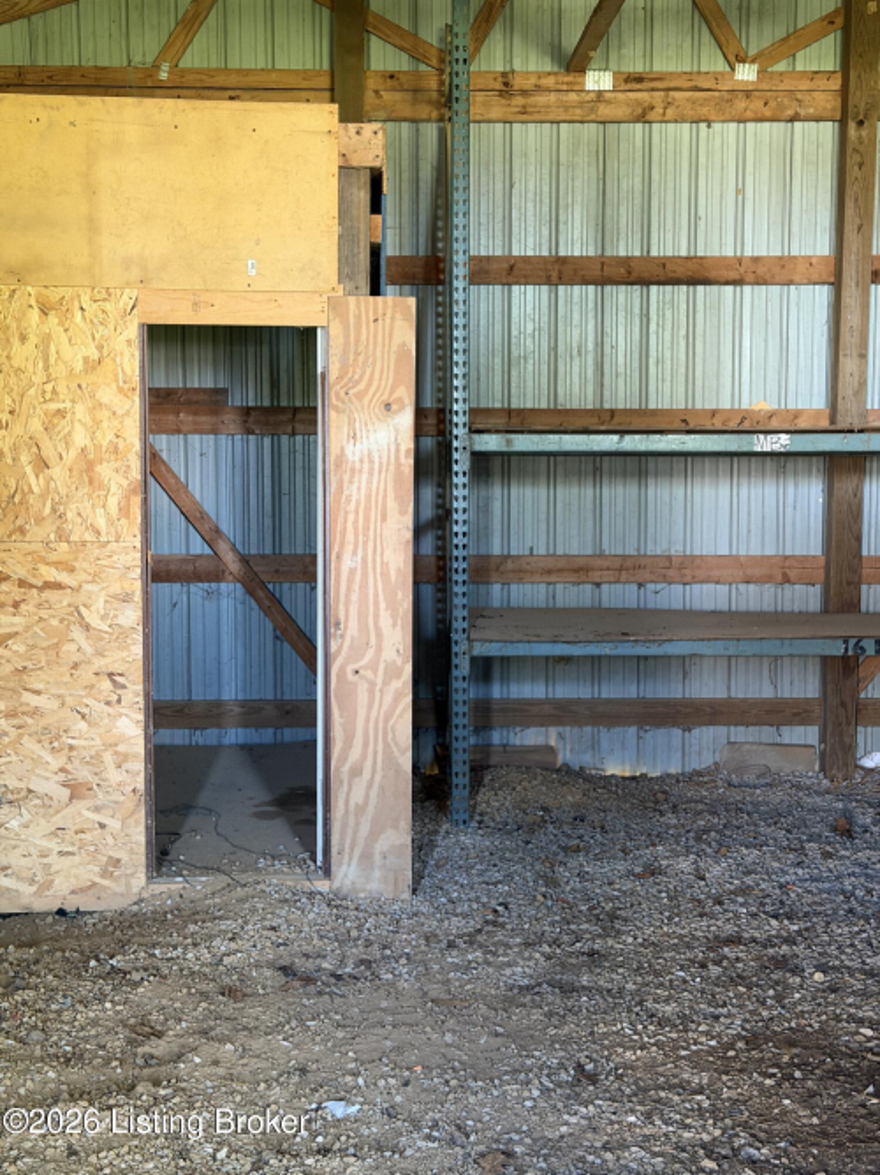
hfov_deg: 30.3
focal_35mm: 48
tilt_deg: -4.4
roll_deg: -0.1
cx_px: 440
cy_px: 588
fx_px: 1628
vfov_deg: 39.7
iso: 320
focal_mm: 6.76
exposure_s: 1/40
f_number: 1.78
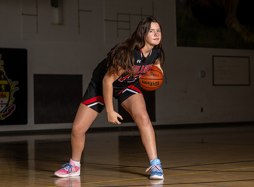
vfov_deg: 13.4
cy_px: 79
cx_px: 169
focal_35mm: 109
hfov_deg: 18.1
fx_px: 795
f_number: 4.5
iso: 80
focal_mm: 78
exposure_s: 1/200
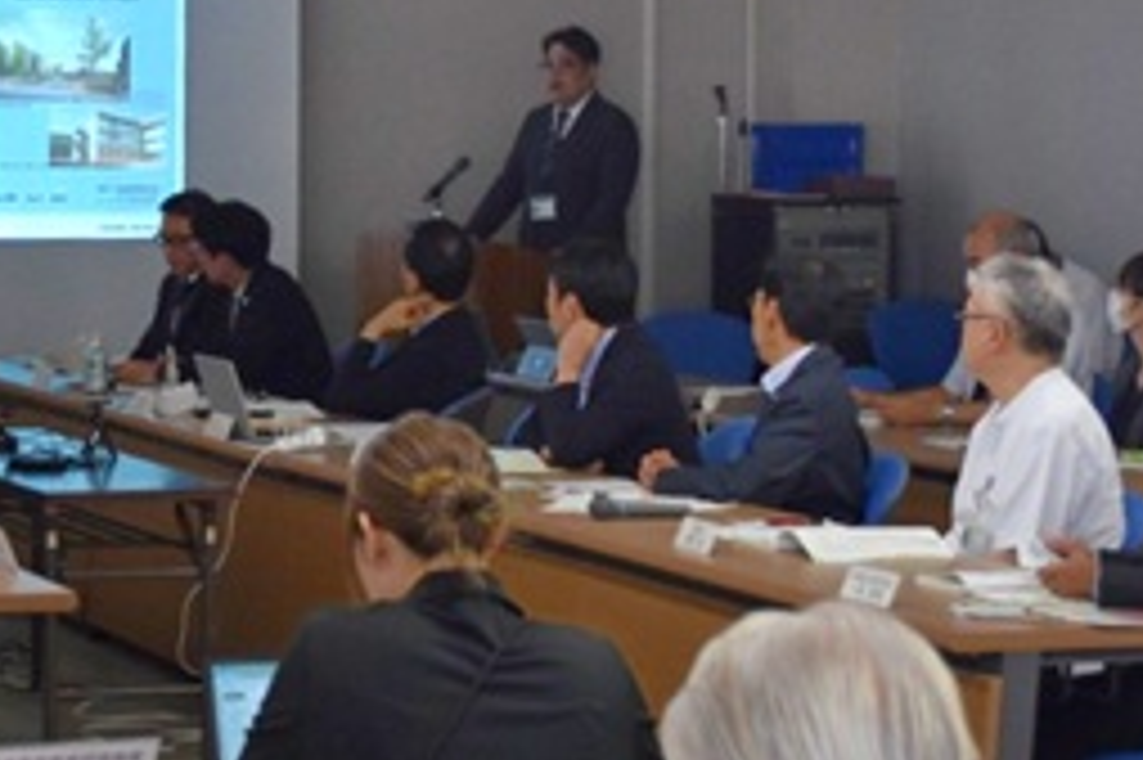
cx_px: 382
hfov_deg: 16.5
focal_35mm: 124
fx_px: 3934
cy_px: 90
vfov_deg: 11.0
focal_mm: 30
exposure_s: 1/100
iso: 400
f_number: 4.8
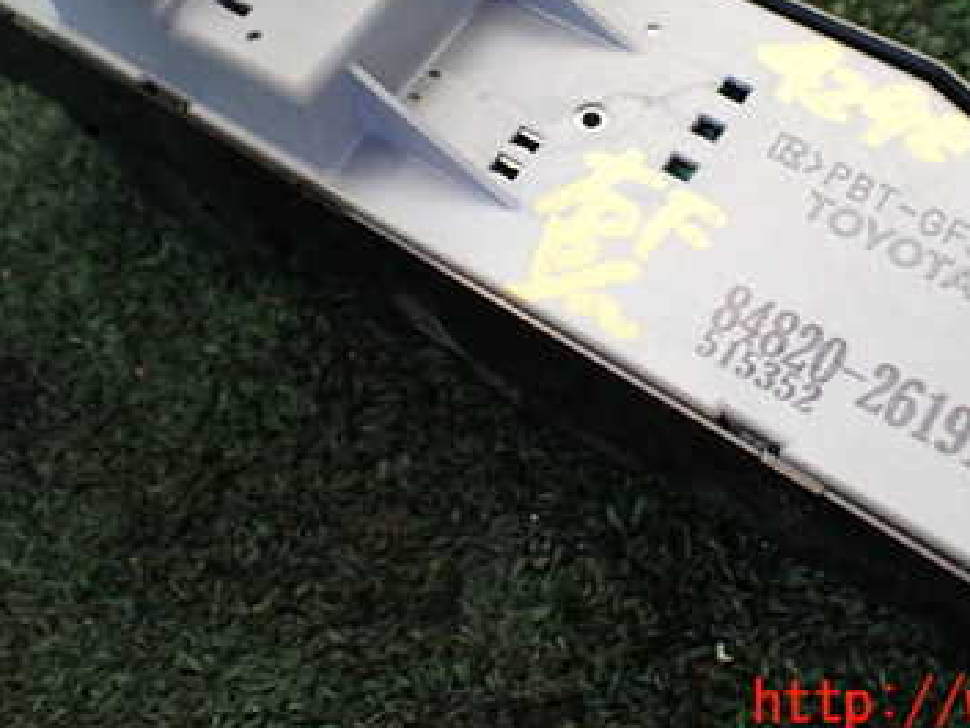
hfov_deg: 37.4
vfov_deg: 27.8
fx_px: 1430
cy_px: 121
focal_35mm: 51
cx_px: 550
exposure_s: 1/125
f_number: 2.3
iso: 125
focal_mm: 5.4
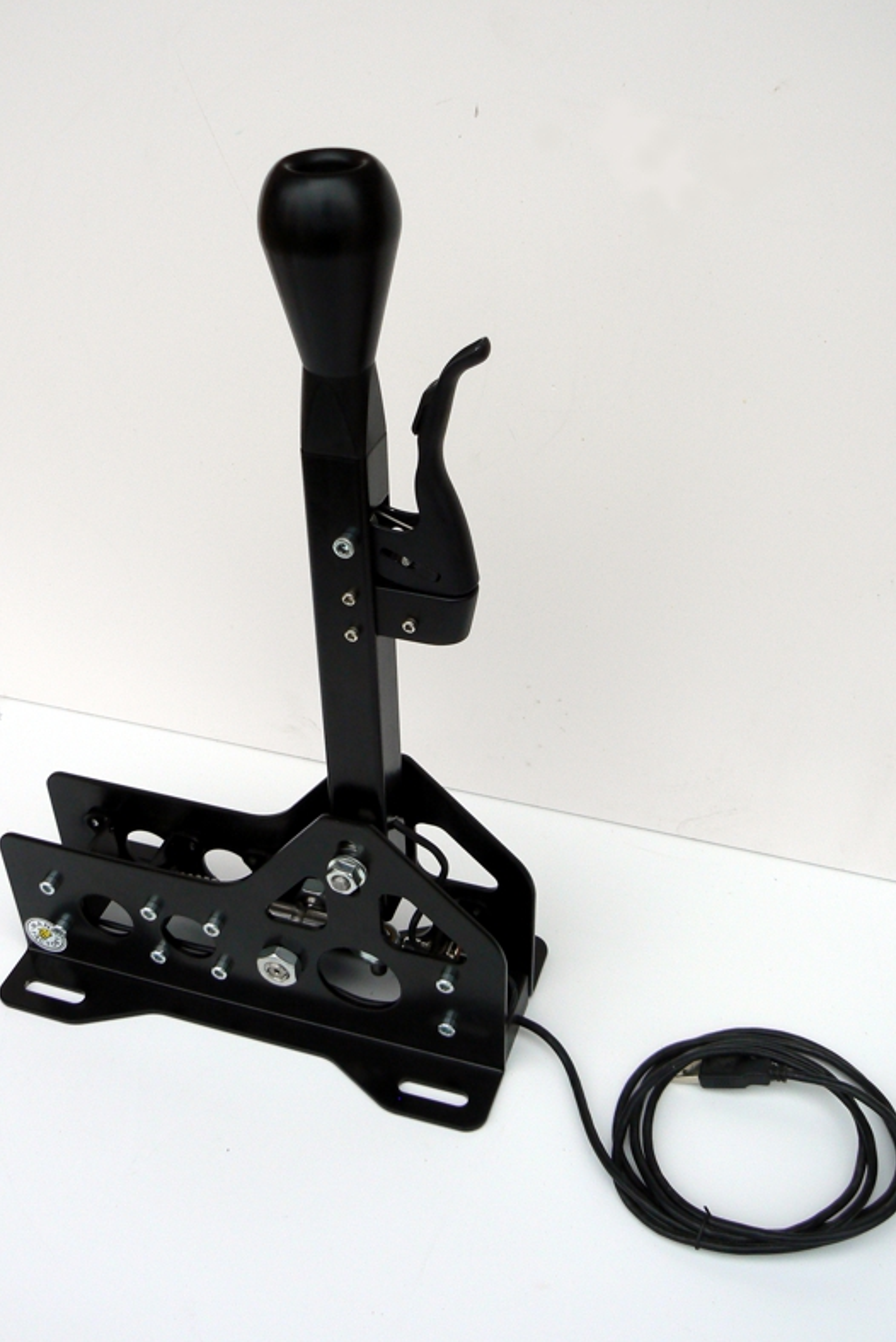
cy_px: 678
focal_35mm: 38
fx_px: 1417
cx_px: 446
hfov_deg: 35.1
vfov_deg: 50.7
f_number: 3.6
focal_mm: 6
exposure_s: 1/640
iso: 100
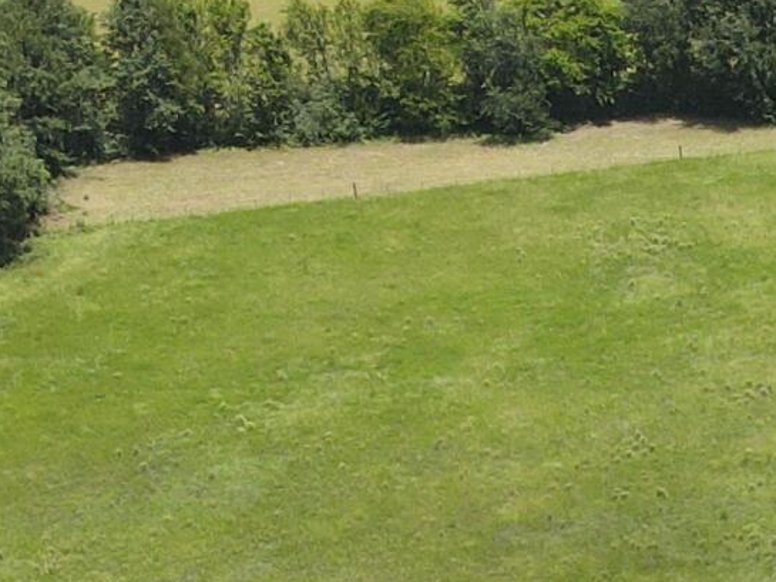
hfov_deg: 13.9
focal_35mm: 132
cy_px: 1333
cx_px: 1216
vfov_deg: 10.0
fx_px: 2960
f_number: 2.8
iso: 100
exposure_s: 1/400
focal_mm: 4.5
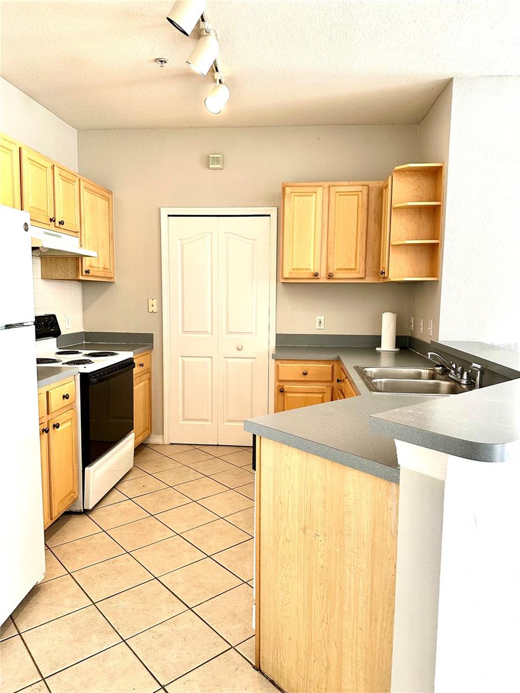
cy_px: 346
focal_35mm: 24
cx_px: 260
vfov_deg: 71.6
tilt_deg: -5.7
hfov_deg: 56.8
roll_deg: -2.4
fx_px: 481
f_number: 1.78
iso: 200
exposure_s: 1/120
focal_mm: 6.86
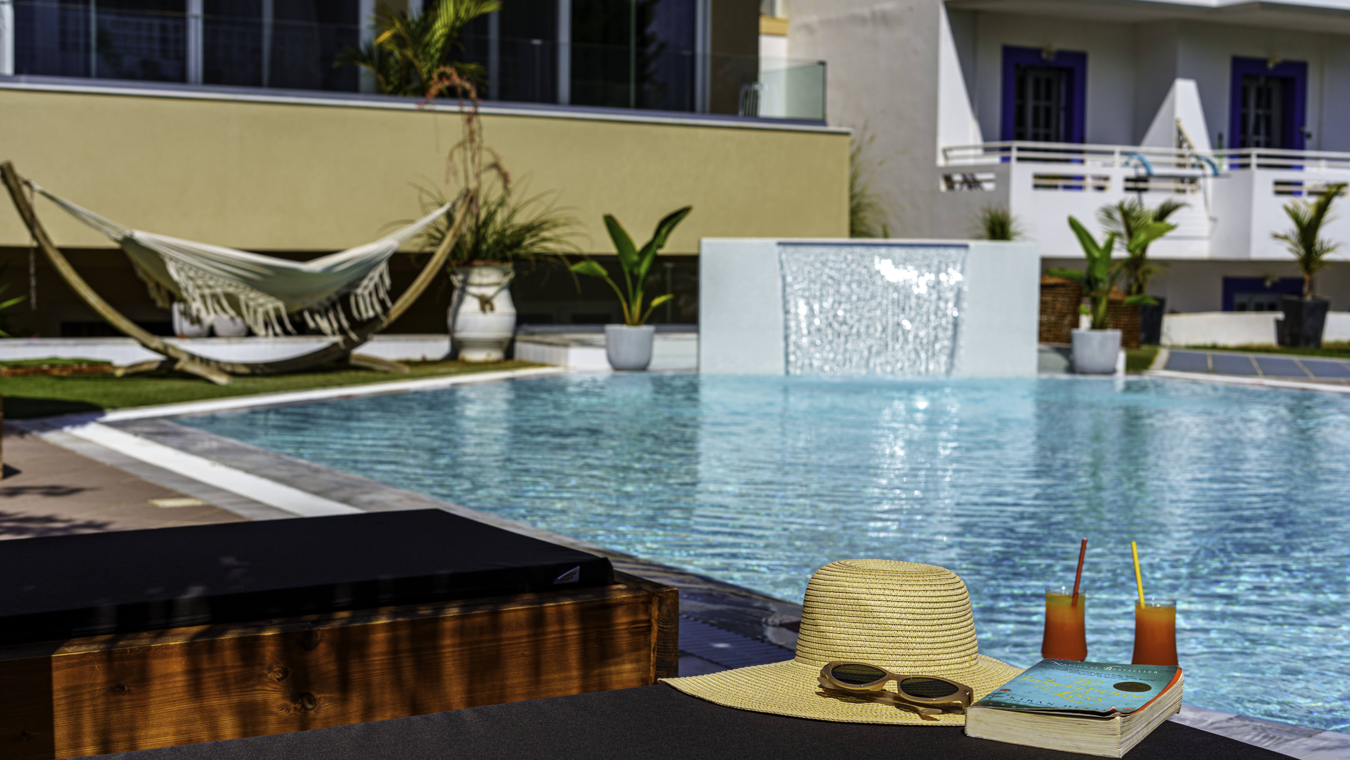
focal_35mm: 52
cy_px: 380
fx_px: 1875
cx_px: 675
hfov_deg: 39.6
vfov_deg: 22.9
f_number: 7.1
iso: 125
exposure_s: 1/1250
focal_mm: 50
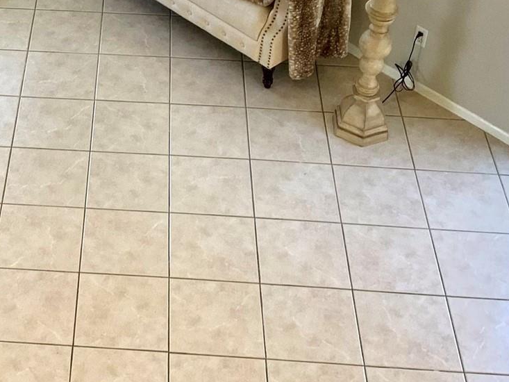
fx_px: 1191
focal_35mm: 81
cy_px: -6
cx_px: 74
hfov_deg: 23.6
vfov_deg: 17.7
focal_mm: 3
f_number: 1.8
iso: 40
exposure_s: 1/60
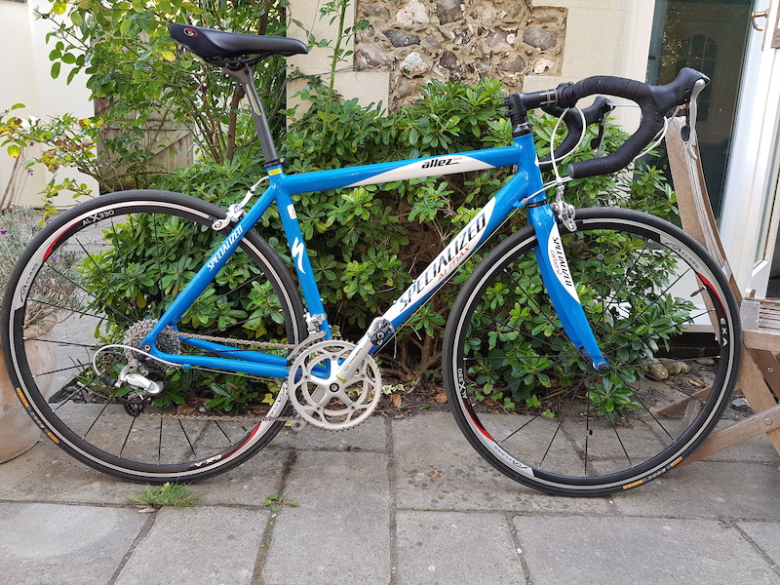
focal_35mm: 26
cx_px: 390
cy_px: 292
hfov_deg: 67.3
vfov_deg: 53.1
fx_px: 586
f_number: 1.7
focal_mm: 4.2
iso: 50
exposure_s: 1/60
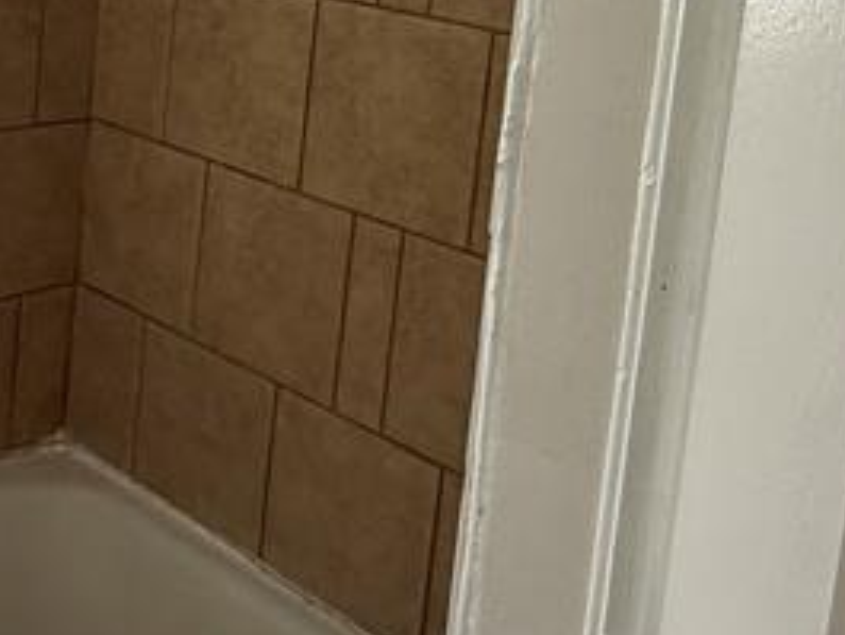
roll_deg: -5.0
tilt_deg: -5.3
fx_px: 1319
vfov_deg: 25.3
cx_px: 175
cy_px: -41
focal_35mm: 54
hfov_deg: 34.5
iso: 200
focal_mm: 2.22
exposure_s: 1/99
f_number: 2.2
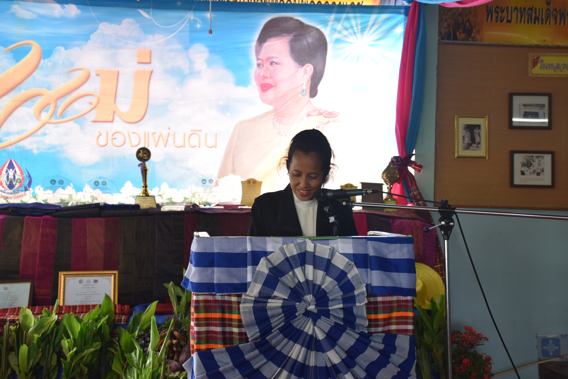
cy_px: 190
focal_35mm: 51
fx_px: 805
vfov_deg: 26.5
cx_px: 284
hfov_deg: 38.9
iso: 400
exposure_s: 1/100
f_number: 5
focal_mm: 34
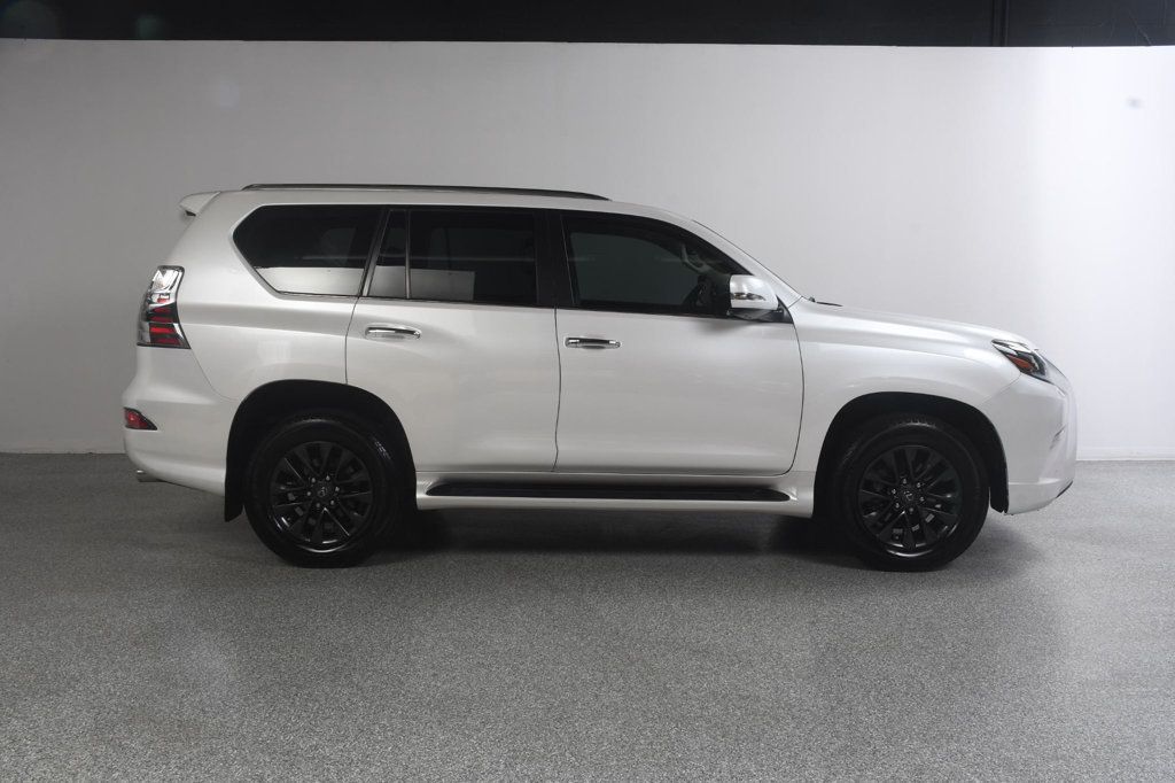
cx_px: 588
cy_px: 392
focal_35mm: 34
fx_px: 1109
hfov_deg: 55.8
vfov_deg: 38.9
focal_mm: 23
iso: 100
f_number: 11
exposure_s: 1/200
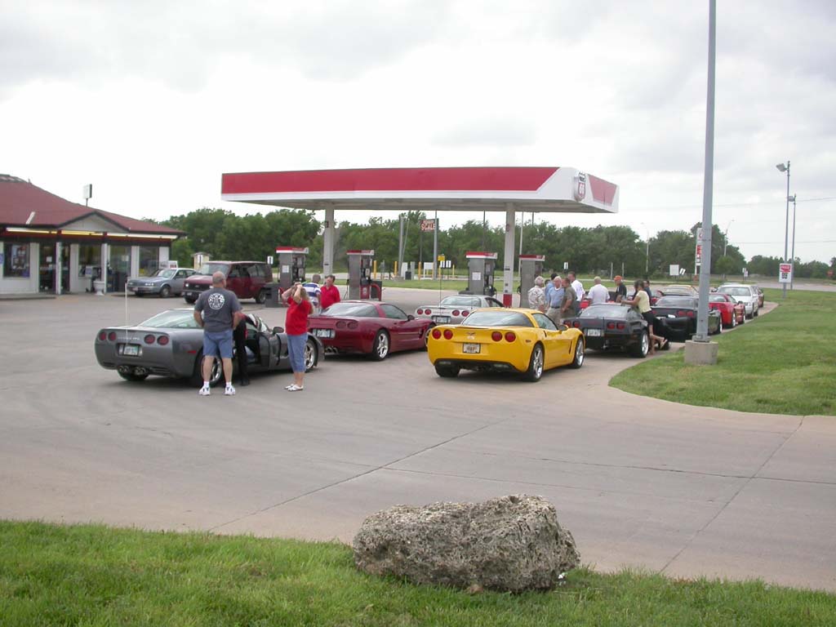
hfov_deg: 49.0
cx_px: 418
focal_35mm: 38
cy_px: 314
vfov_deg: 37.7
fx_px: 918
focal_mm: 7.85
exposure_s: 1/1000
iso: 100
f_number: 2.6
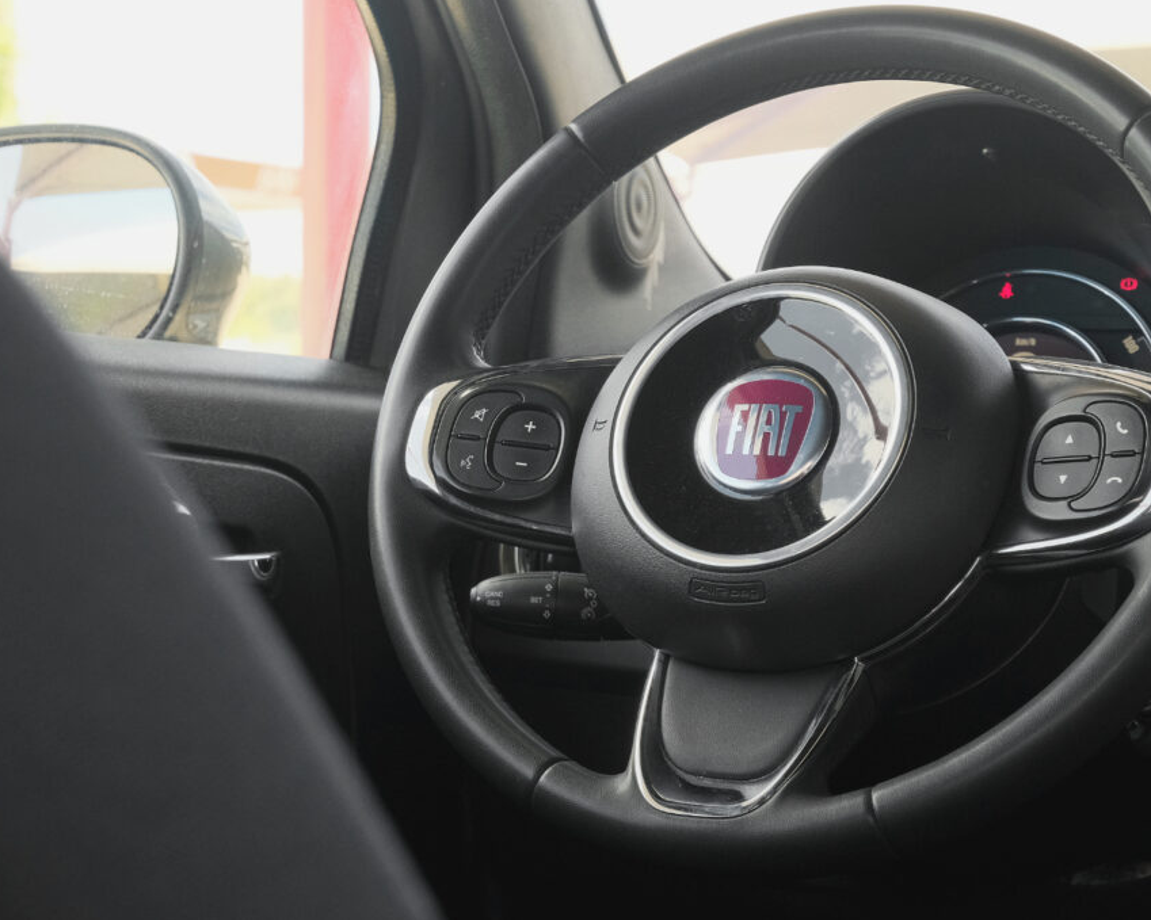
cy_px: 459
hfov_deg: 24.7
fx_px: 2623
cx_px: 643
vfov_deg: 19.9
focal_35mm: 77
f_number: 8
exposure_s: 1/125
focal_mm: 45
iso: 2000
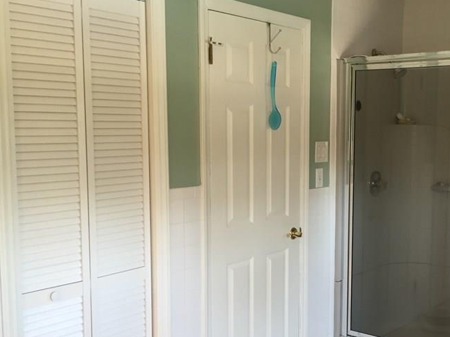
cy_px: 199
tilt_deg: -8.3
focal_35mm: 46
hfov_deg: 40.4
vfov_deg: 31.4
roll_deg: -0.5
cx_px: 321
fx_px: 598
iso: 64
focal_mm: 4.15
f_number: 2.2
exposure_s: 1/30
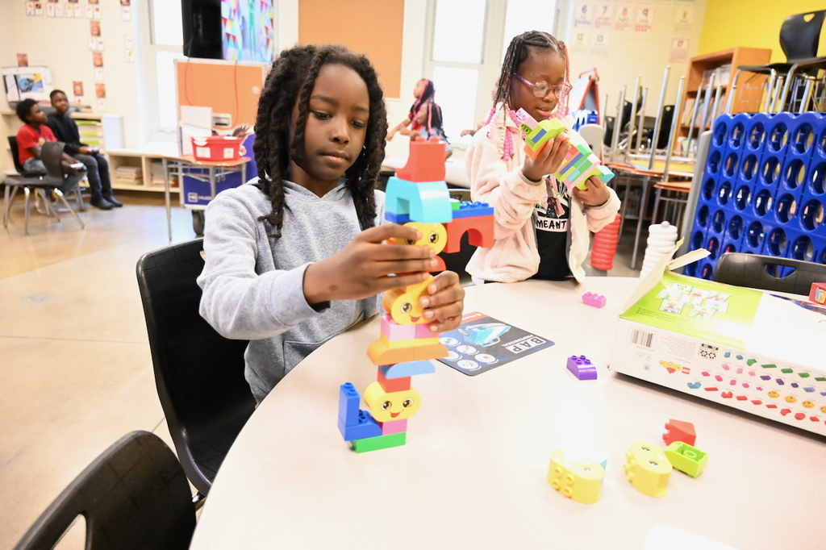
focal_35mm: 24
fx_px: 550
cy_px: 275
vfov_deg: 53.1
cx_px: 413
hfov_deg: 73.8
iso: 18000
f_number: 4
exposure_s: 1/250
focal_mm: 24
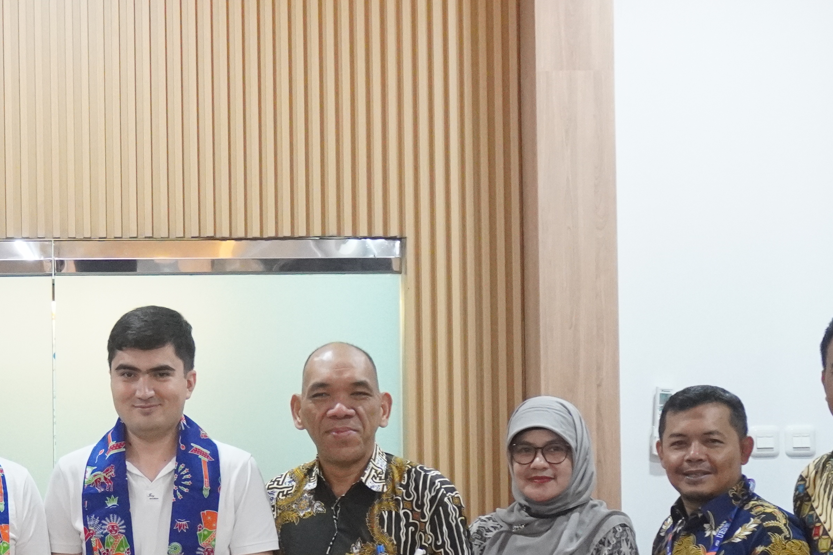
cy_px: 449
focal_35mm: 109
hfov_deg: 18.4
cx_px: 77
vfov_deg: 12.5
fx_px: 2528
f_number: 4.5
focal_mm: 29
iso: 4000
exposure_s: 1/80
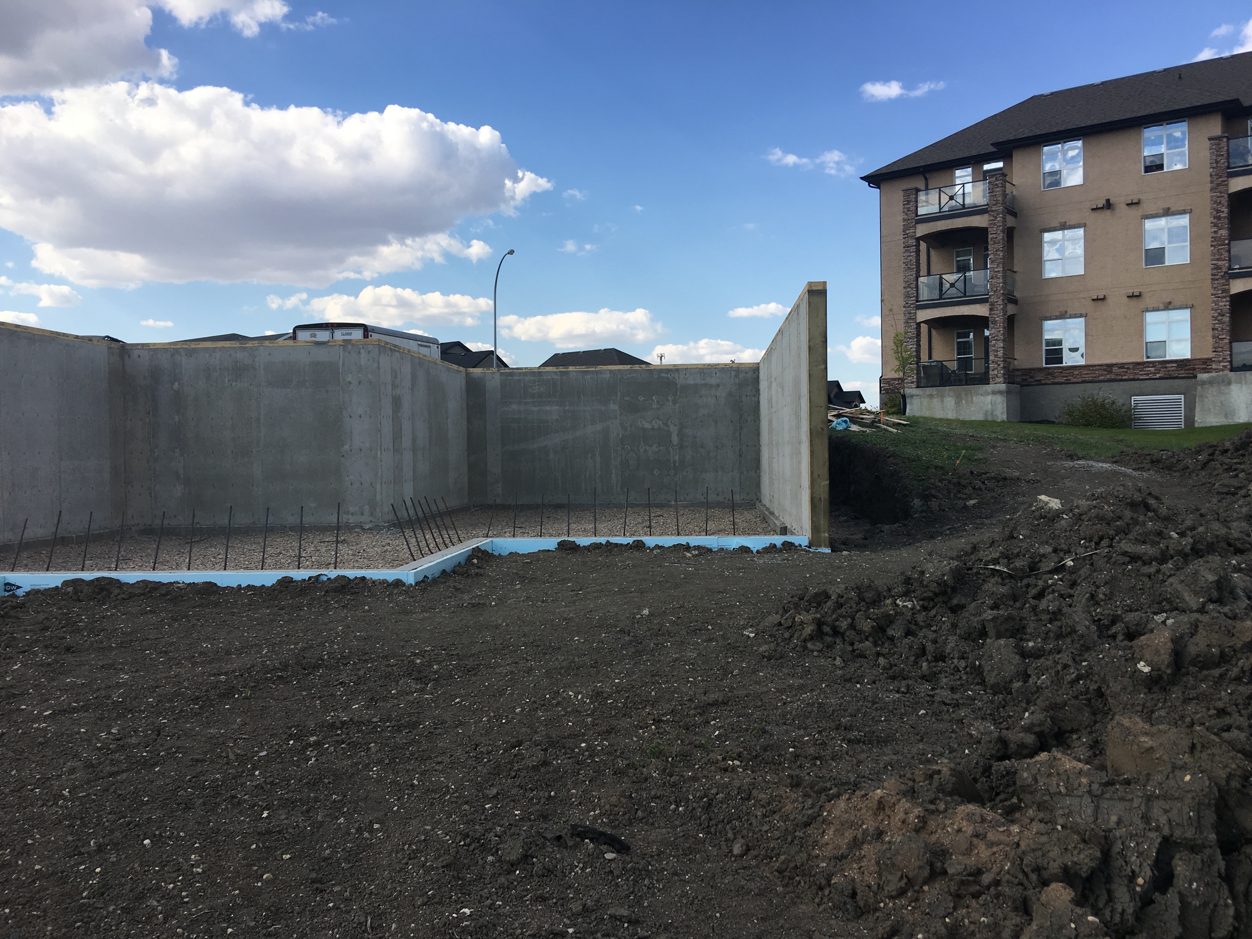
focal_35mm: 29
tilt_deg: +0.3
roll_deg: +1.9
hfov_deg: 61.7
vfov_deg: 48.2
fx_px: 1049
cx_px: 626
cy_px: 470
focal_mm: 4.15
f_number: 2.2
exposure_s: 1/1131
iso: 25
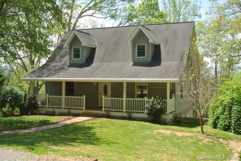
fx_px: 268
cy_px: 80
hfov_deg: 48.4
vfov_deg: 33.5
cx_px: 120
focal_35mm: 40
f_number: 16
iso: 180
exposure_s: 1/60
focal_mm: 15.1
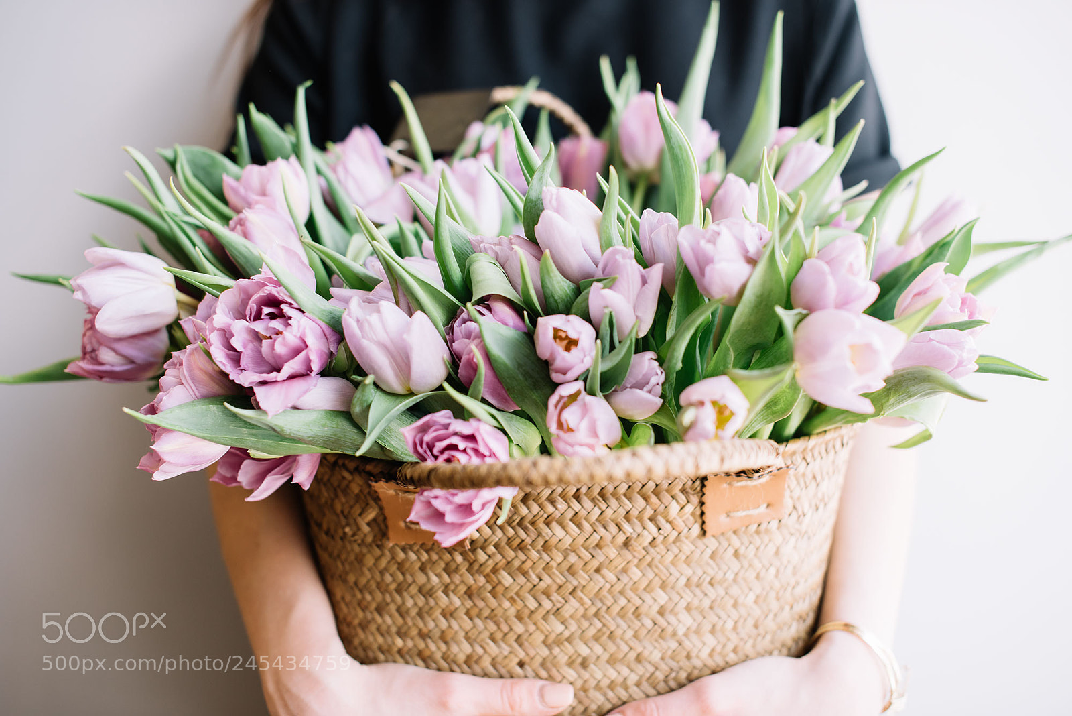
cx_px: 536
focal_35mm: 50
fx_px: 1489
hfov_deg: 39.6
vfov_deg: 27.0
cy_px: 358
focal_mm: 50
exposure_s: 1/200
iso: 320
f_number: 2.8
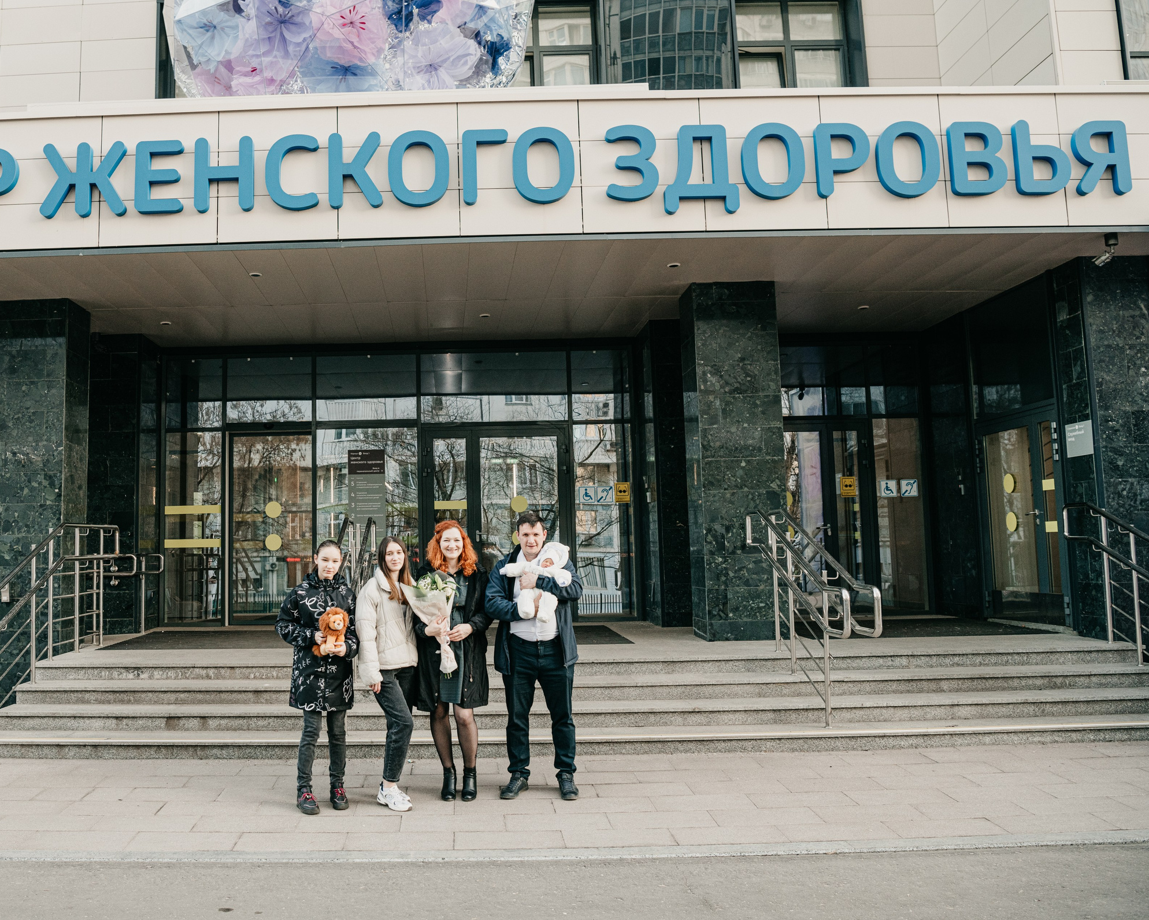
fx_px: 986
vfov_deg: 50.0
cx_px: 417
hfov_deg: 59.5
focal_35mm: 29
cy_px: 450
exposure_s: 1/160
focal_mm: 24
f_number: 5.6
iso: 400
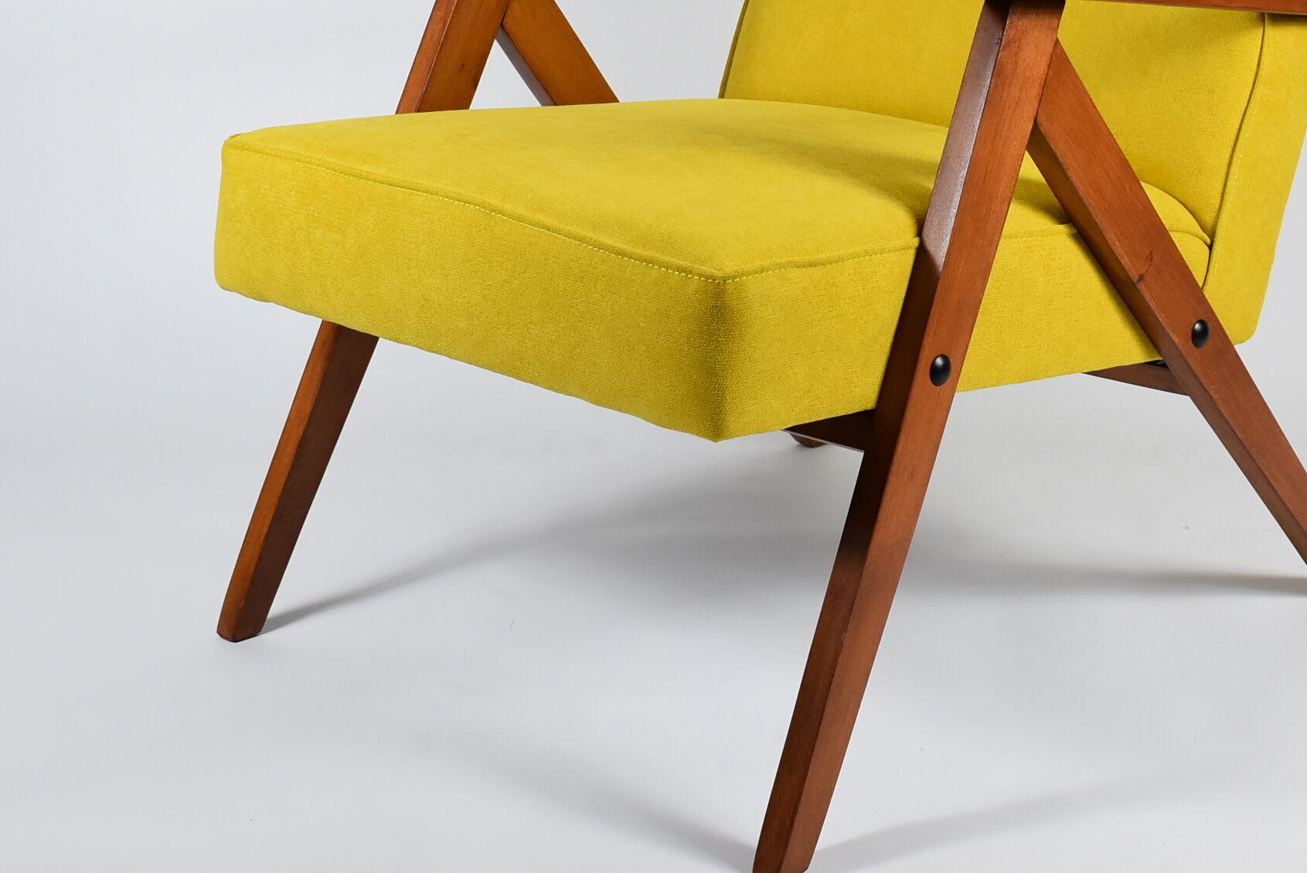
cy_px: 161
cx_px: 816
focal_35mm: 69
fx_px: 2507
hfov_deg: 29.1
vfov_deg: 19.5
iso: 800
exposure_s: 1/125
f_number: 5.6
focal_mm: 26
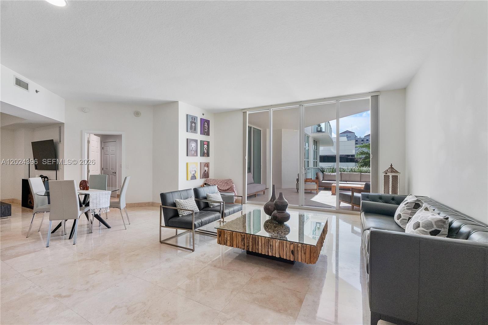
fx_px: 203
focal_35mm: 15
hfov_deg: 100.4
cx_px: 244
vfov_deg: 77.3
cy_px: 162
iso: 800
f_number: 8
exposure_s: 1/200
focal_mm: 10
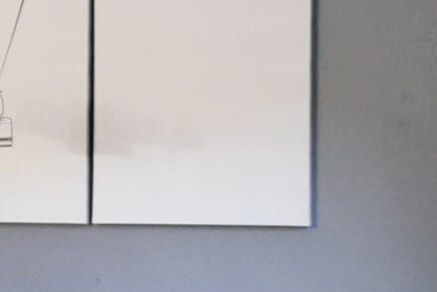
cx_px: -976
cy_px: 312
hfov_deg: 10.3
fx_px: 1493
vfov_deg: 11.0
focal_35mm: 123
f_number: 1.7
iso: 800
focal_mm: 9
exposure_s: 1/100
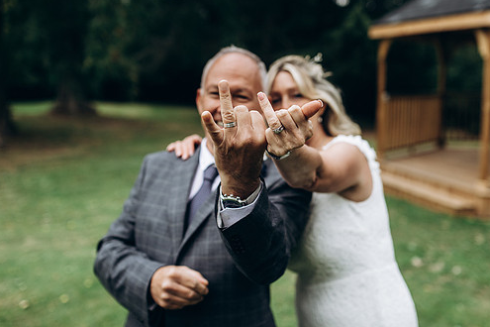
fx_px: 558
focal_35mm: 41
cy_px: 139
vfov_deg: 32.6
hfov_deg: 47.3
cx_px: 282
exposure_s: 1/320
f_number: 2.2
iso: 100
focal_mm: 35
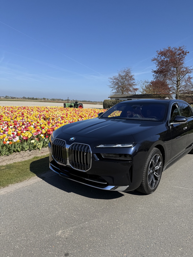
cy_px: 128
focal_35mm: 24
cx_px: 96
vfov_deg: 71.6
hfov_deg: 56.8
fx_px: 178
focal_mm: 6.76
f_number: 1.78
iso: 80
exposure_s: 1/4673
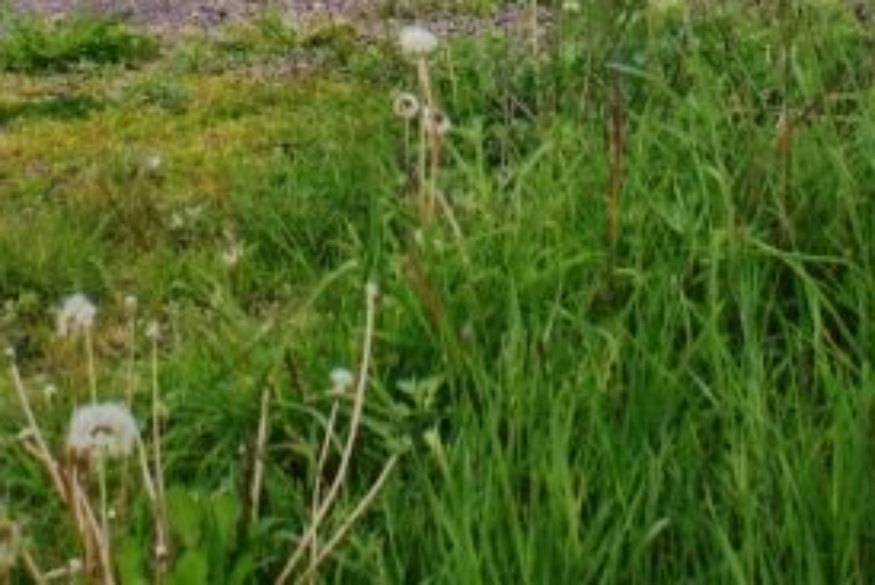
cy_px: -459
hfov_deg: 20.2
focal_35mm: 101
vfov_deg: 12.4
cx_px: 533
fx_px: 2456
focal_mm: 18
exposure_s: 1/320
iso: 200
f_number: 10
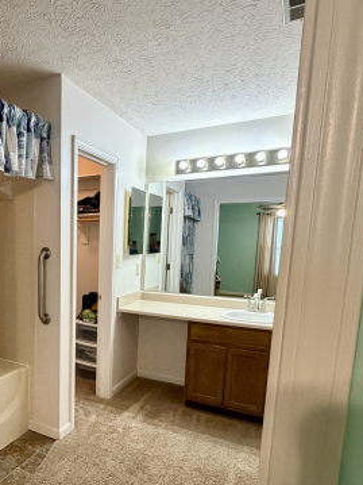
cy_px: 299
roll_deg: +0.2
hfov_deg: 48.6
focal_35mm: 26
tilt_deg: -8.1
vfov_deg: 66.4
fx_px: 364
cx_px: 51
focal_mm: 2.22
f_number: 2.2
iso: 400
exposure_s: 1/60
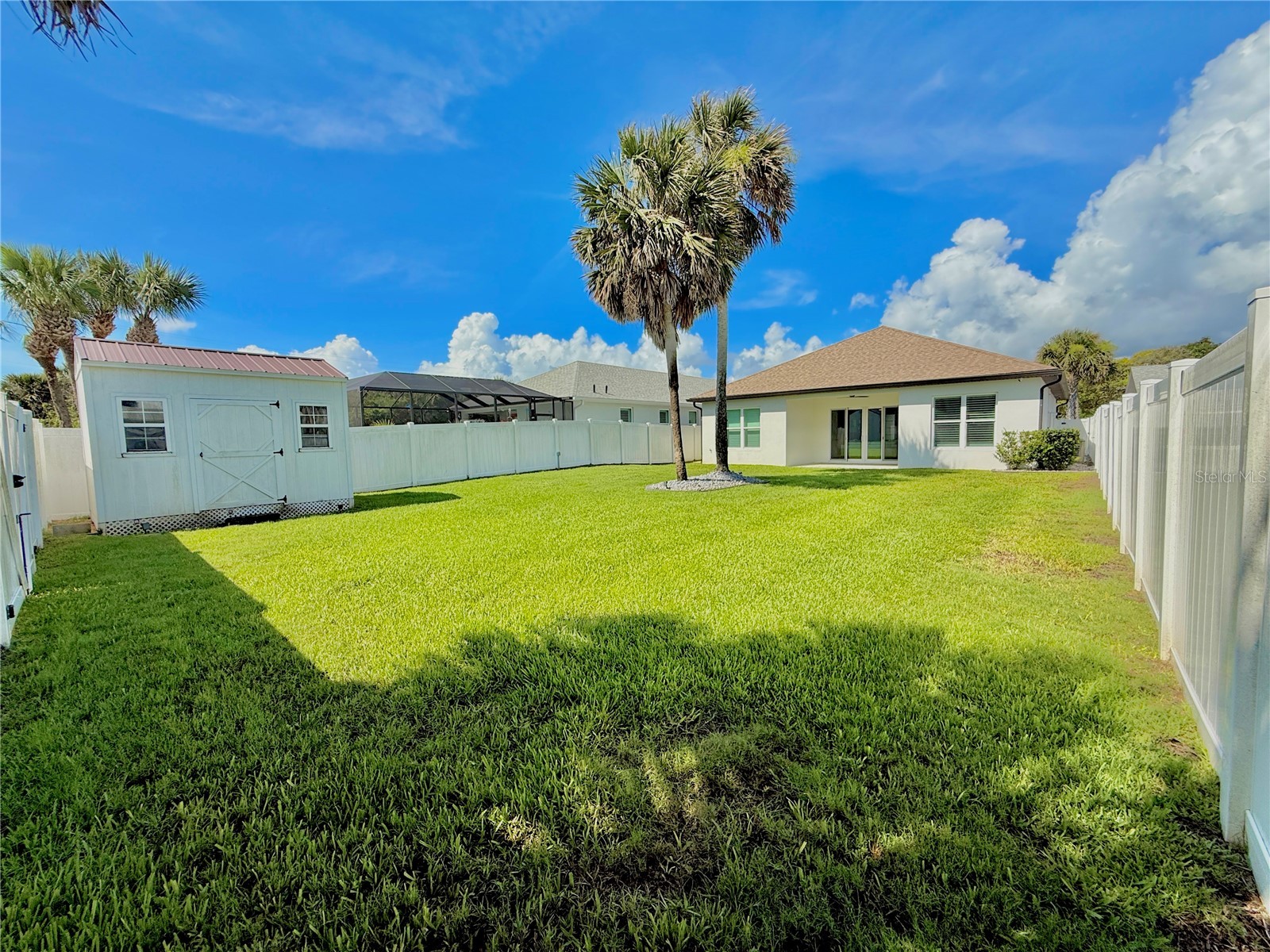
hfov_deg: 102.1
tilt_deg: -3.8
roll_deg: +0.7
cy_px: 476
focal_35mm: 14
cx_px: 635
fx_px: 514
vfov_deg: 85.7
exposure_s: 1/2237
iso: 50
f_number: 2.2
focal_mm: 2.22
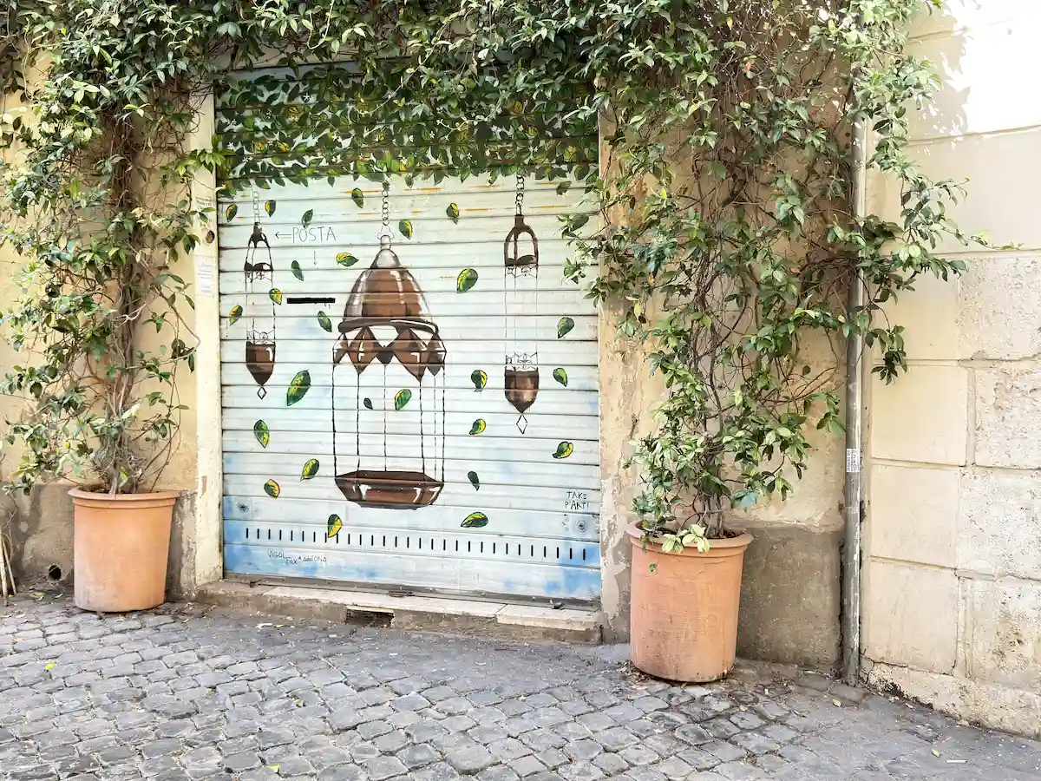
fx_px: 1053
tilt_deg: -1.7
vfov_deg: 40.7
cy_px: 390
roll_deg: -0.1
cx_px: 520
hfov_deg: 52.6
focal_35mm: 35
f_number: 1.78
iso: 100
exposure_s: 1/198
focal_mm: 6.76
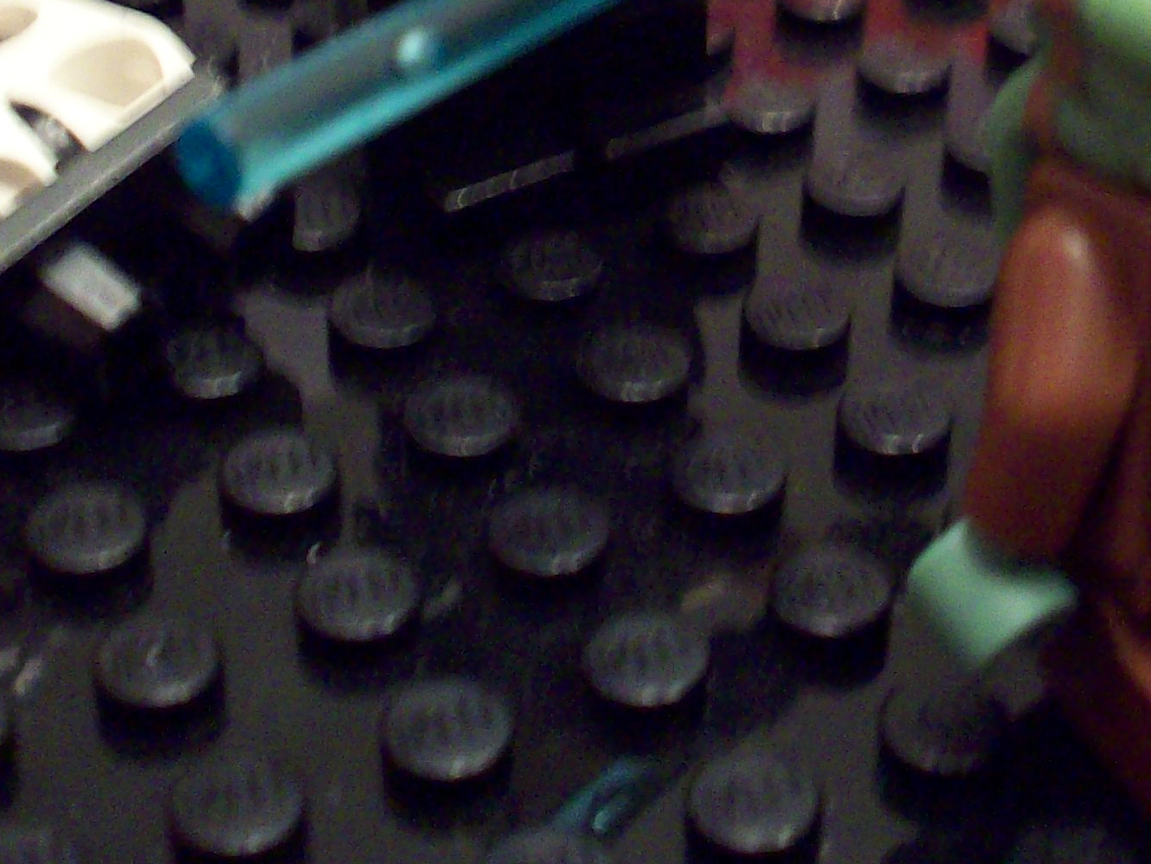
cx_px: 816
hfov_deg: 22.9
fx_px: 2827
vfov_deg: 17.0
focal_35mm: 85
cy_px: -14
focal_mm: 6.2
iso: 200
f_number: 2.8
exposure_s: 1/8
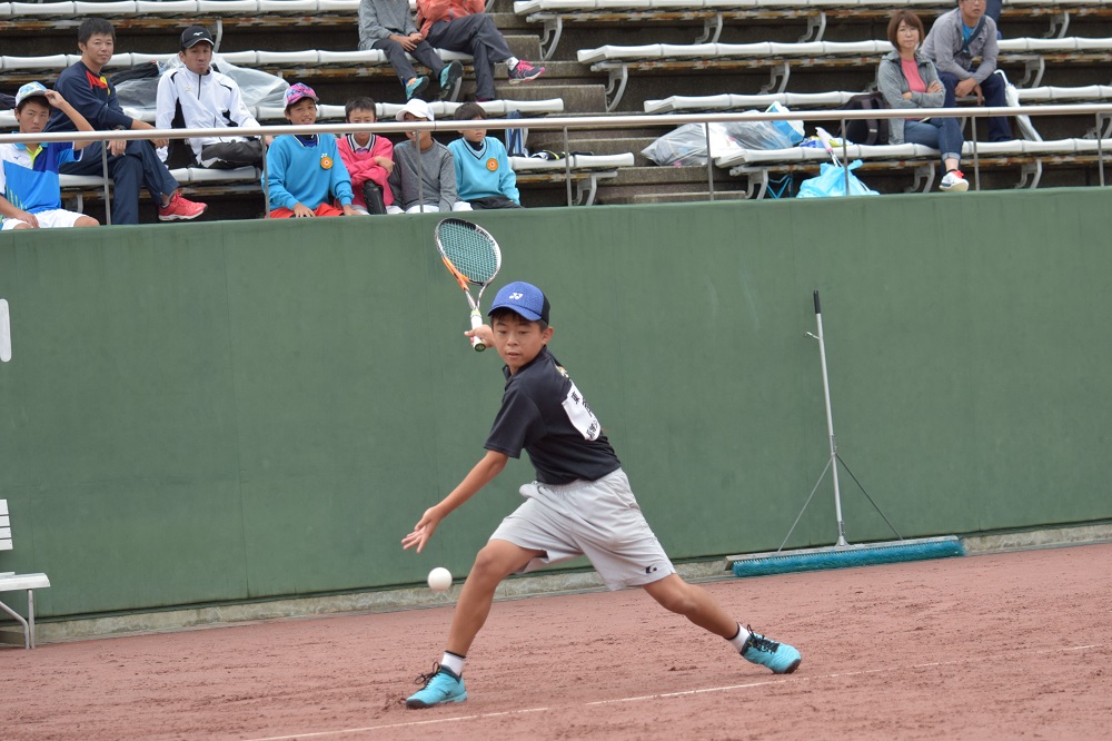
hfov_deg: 17.5
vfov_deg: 11.7
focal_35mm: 117
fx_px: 3613
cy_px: 370
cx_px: 556
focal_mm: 78
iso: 640
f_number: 4.5
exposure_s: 1/1600
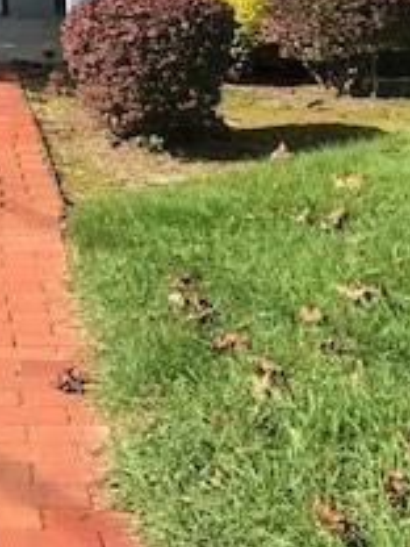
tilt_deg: +0.0
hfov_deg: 16.0
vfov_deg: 21.1
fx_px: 1358
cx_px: -168
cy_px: -121
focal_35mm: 86
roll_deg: +1.6
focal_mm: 3.99
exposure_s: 1/1088
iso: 20
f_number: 1.8
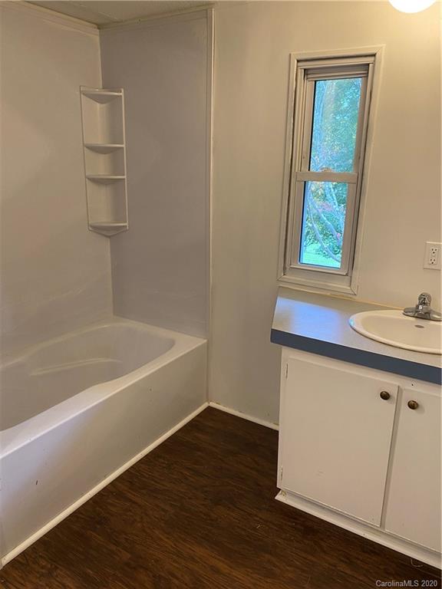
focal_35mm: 26
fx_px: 443
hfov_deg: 53.1
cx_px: 221
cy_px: 294
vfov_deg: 67.3
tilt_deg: -16.0
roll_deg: -2.5
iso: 80
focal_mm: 4.25
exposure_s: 1/60
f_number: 1.8
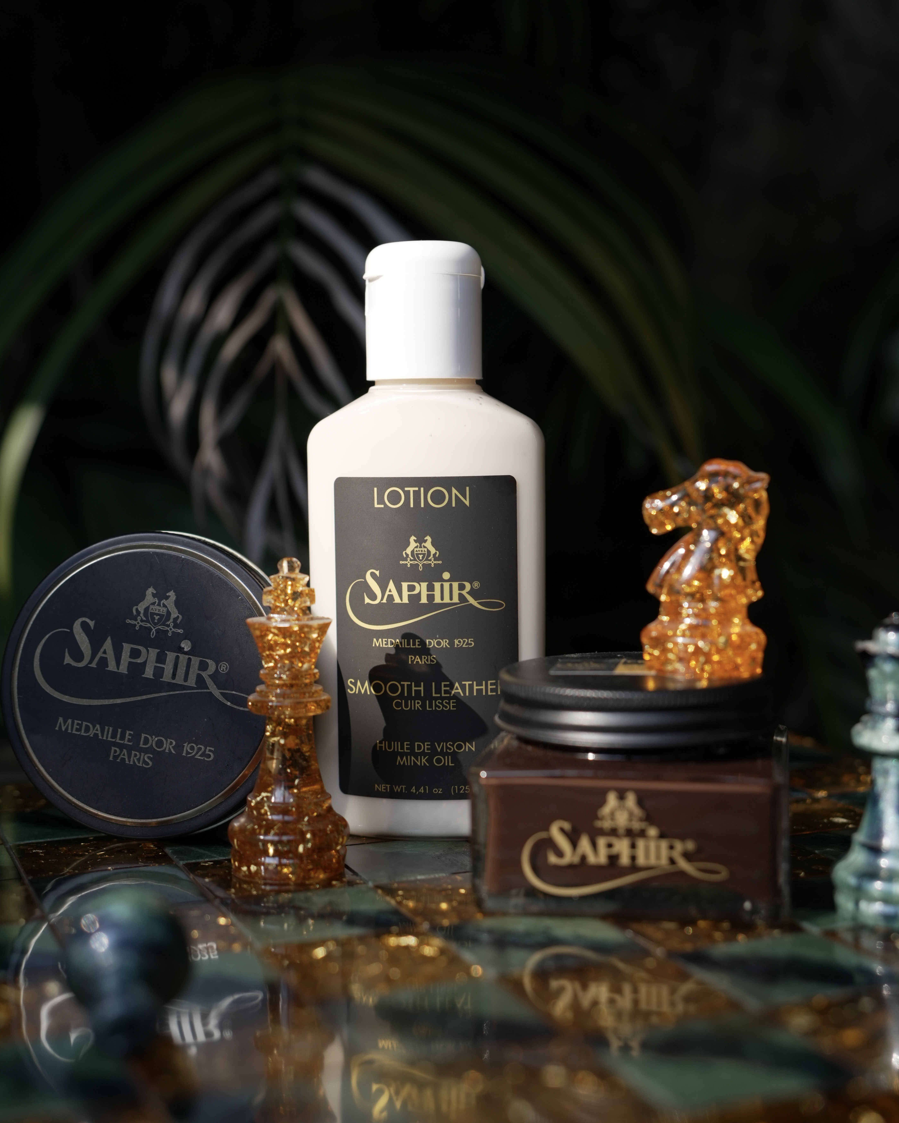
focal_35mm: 46
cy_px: 484
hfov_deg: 32.7
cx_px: 448
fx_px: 1530
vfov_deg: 40.2
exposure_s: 1/800
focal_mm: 40
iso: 250
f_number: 4
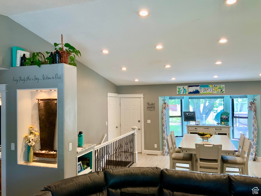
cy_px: 98
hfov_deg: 61.7
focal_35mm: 29
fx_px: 219
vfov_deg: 48.2
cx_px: 130
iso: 50
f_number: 1.8
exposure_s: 1/60
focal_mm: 3
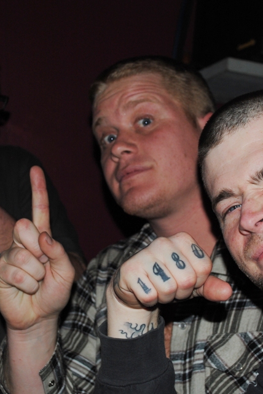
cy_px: 195
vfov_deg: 29.6
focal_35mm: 68
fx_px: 744
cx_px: 122
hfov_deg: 20.0
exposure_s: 1/60
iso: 200
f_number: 4.5
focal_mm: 30
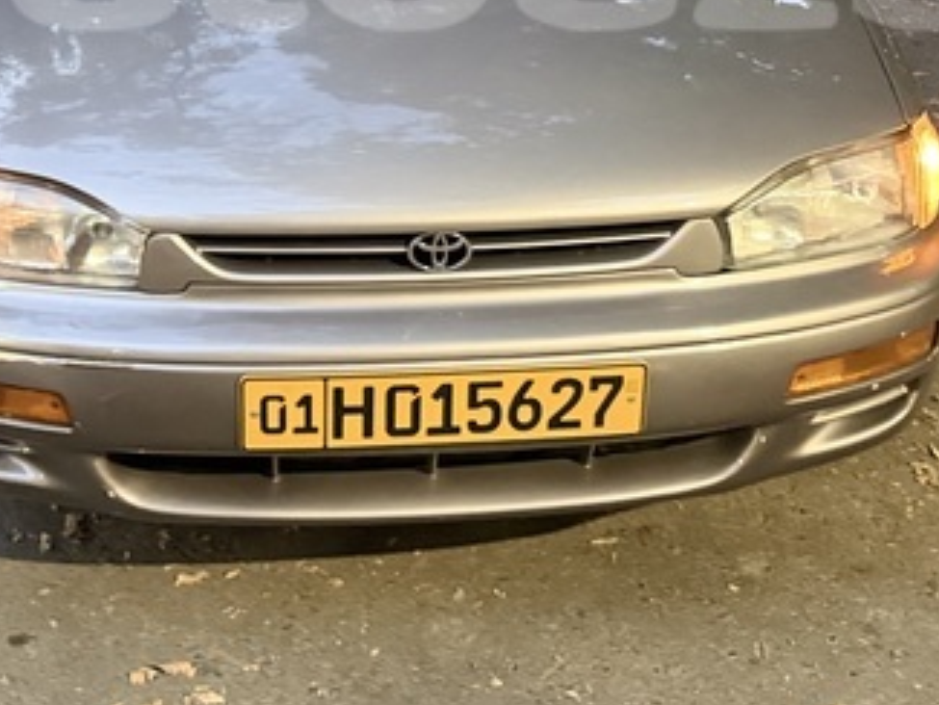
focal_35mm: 59
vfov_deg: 23.6
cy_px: -35
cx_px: 462
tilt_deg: -14.7
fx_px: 1601
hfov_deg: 32.7
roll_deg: -0.7
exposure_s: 1/25
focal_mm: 6.76
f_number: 1.78
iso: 1250
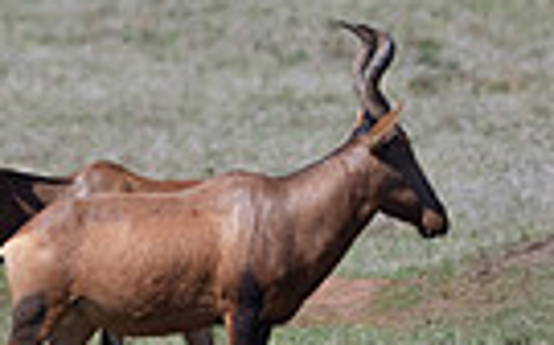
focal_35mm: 2945
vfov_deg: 0.4
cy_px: -110
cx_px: 767
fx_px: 44409
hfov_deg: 0.7
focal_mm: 600
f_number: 9
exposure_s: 1/2500
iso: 800
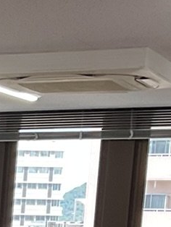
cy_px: 447
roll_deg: -1.5
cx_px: -271
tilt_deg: -9.2
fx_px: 1243
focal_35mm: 189
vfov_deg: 9.8
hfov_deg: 7.3
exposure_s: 1/120
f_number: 1.8
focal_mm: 3
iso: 32
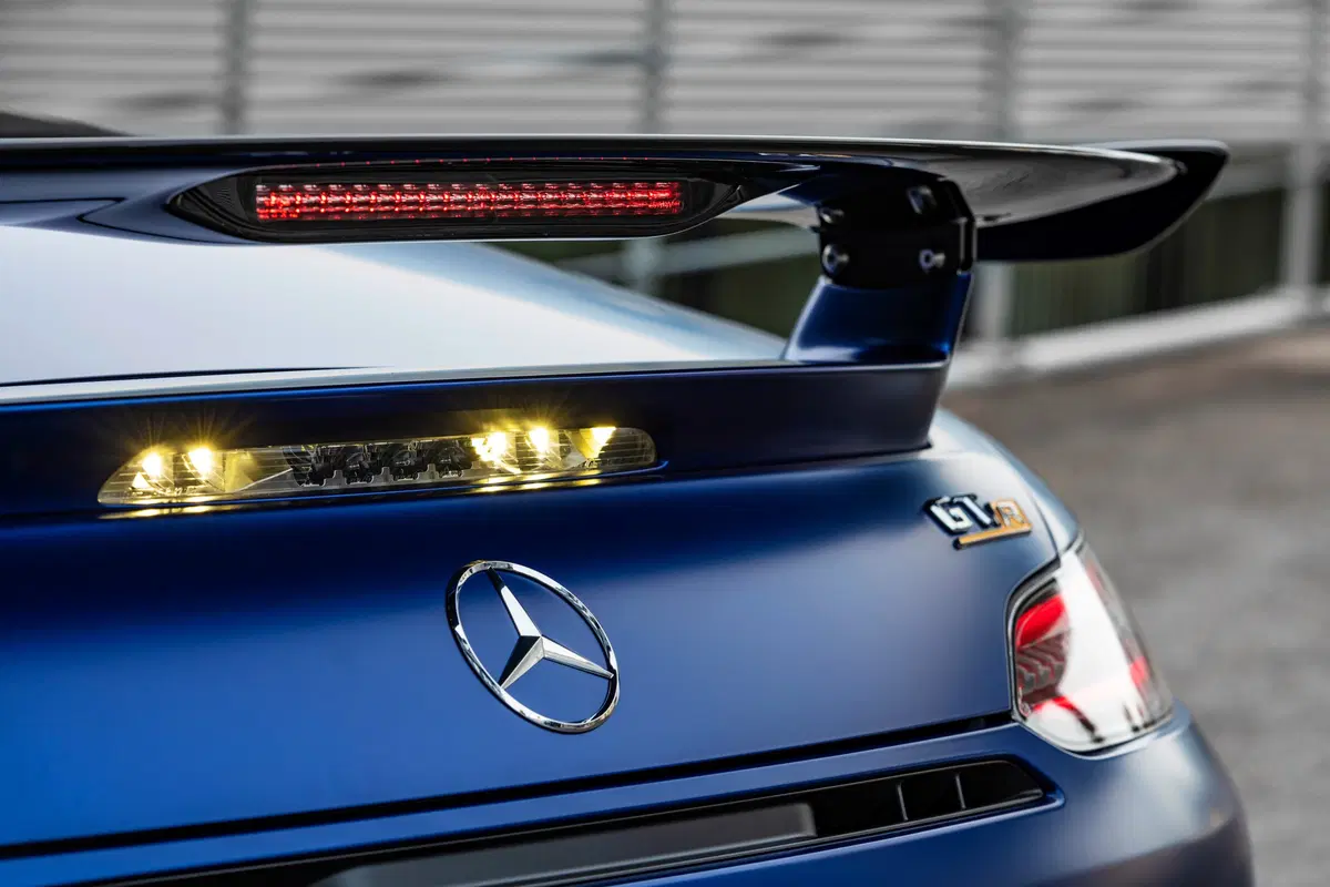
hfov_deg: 14.2
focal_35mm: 145
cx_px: 665
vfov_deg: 9.5
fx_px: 5357
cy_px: 444
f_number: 8
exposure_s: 1/80
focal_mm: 145
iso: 100
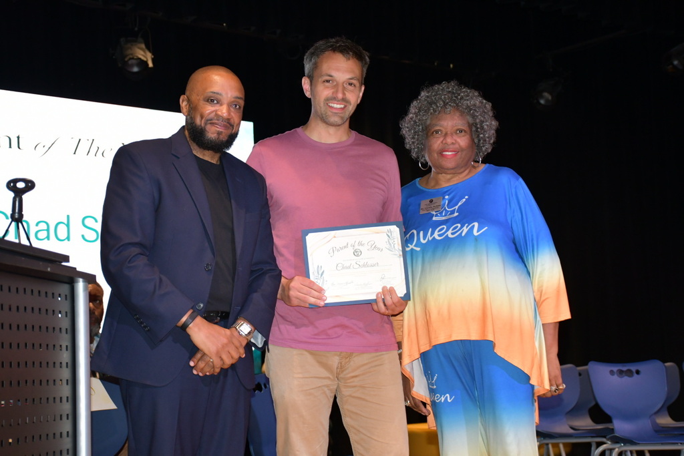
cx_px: 342
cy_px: 228
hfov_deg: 30.1
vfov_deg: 20.3
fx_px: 1273
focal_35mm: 67
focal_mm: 45
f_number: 4.5
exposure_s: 1/60
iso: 1400
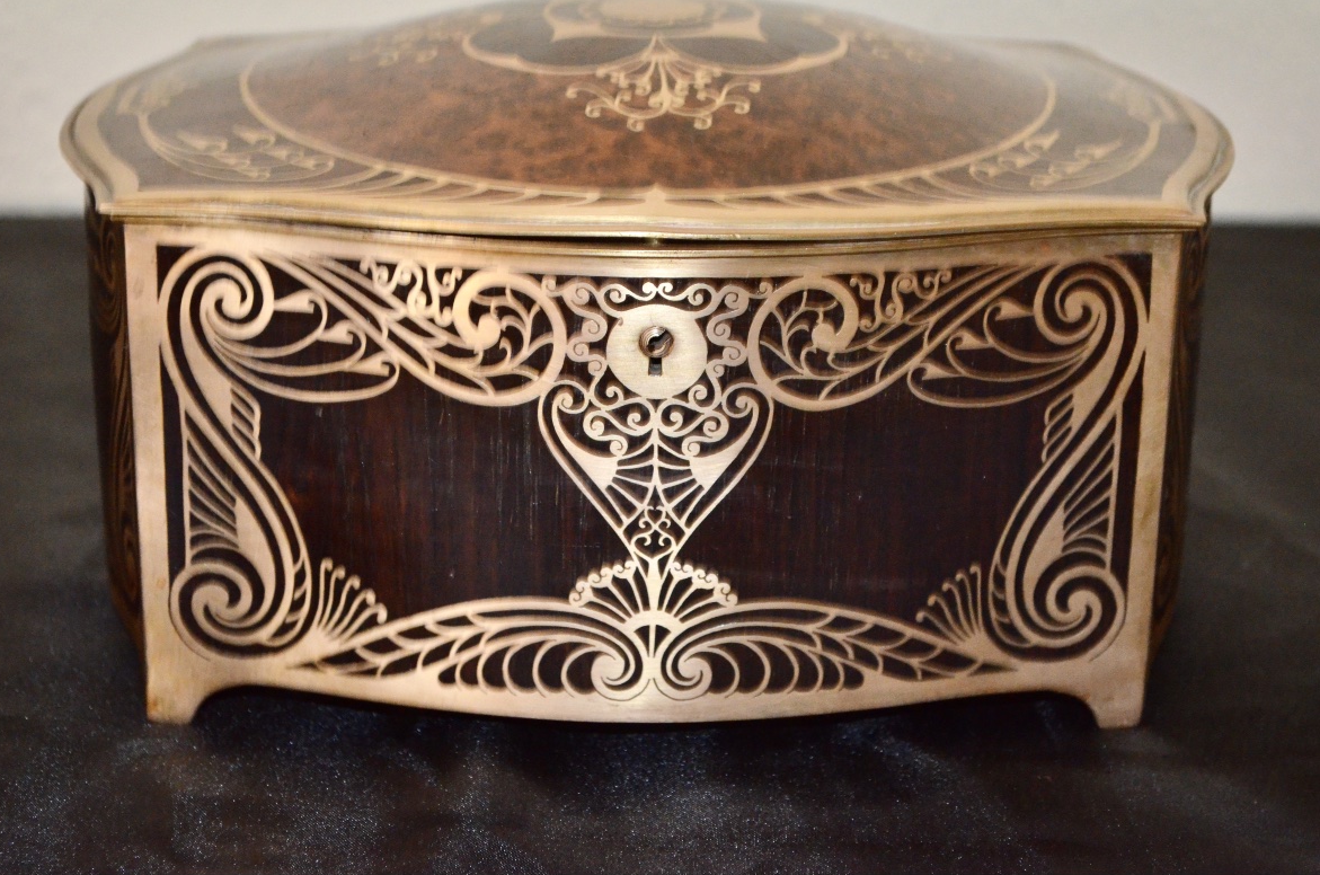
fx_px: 3093
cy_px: 428
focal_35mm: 85
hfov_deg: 24.1
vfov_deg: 16.1
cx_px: 666
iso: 3200
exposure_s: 1/60
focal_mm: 55
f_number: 5.6
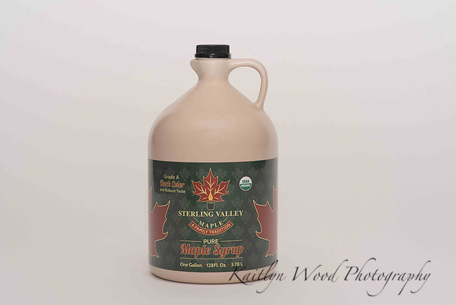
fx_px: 1082
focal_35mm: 85
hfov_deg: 23.8
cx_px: 228
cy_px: 152
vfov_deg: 16.0
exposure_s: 1/100
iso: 400
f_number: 13
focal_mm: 85
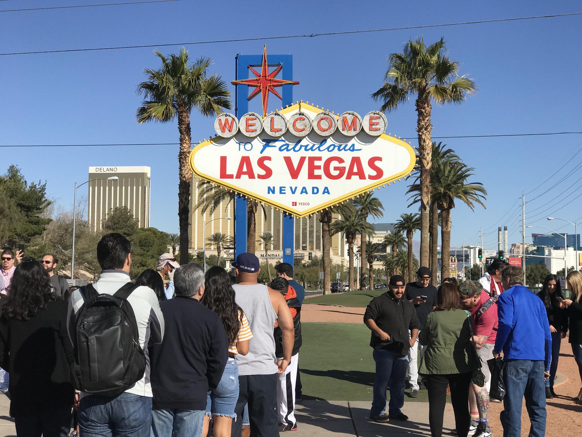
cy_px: 218
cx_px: 291
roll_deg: +0.2
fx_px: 958
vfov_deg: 25.7
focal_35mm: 57
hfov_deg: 33.8
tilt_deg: +3.5
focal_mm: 6.6
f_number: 2.8
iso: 20
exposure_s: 1/1546
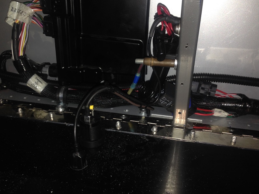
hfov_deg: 49.0
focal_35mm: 38
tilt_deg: -26.7
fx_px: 284
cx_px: 126
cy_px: 107
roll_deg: -1.3
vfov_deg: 37.7
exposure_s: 1/16
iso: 50
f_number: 2.4
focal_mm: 4.12
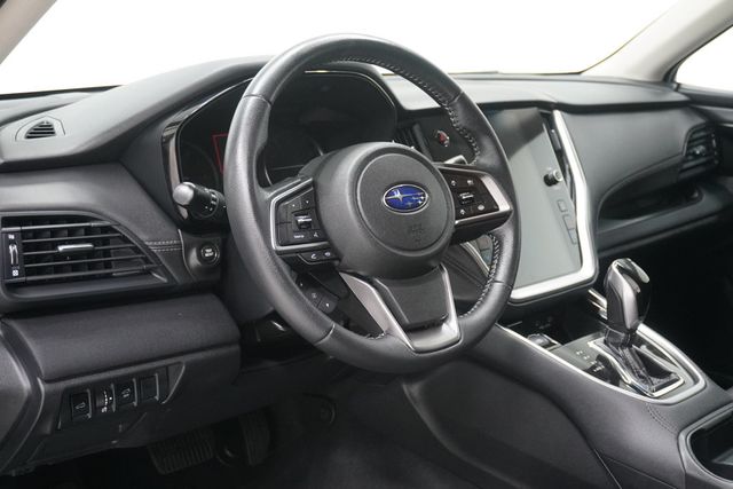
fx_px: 815
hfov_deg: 48.4
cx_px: 366
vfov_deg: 33.4
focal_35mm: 40
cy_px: 244
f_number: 4.5
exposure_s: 1/160
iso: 3200
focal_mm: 27
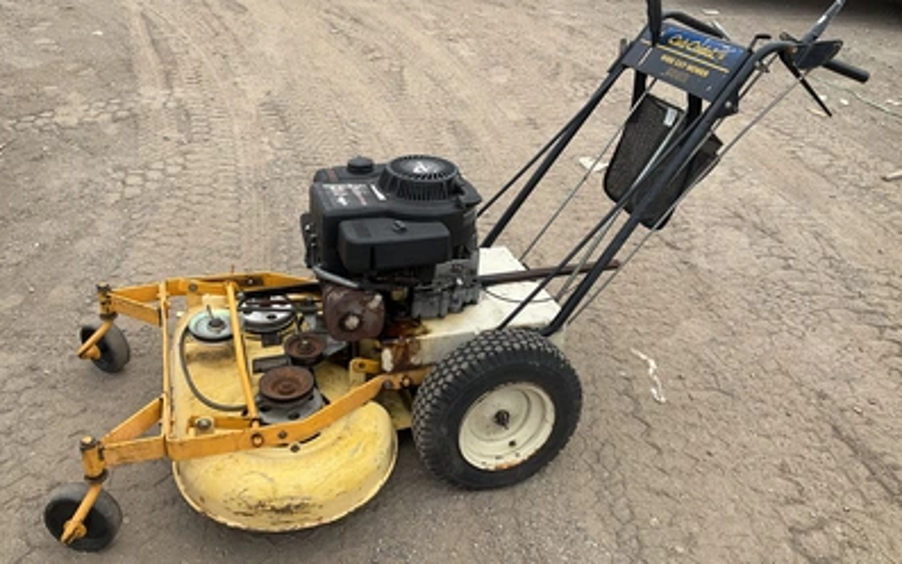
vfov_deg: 40.5
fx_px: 762
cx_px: 450
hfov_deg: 61.2
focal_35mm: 31
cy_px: 250
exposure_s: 1/1279
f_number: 1.8
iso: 25
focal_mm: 3
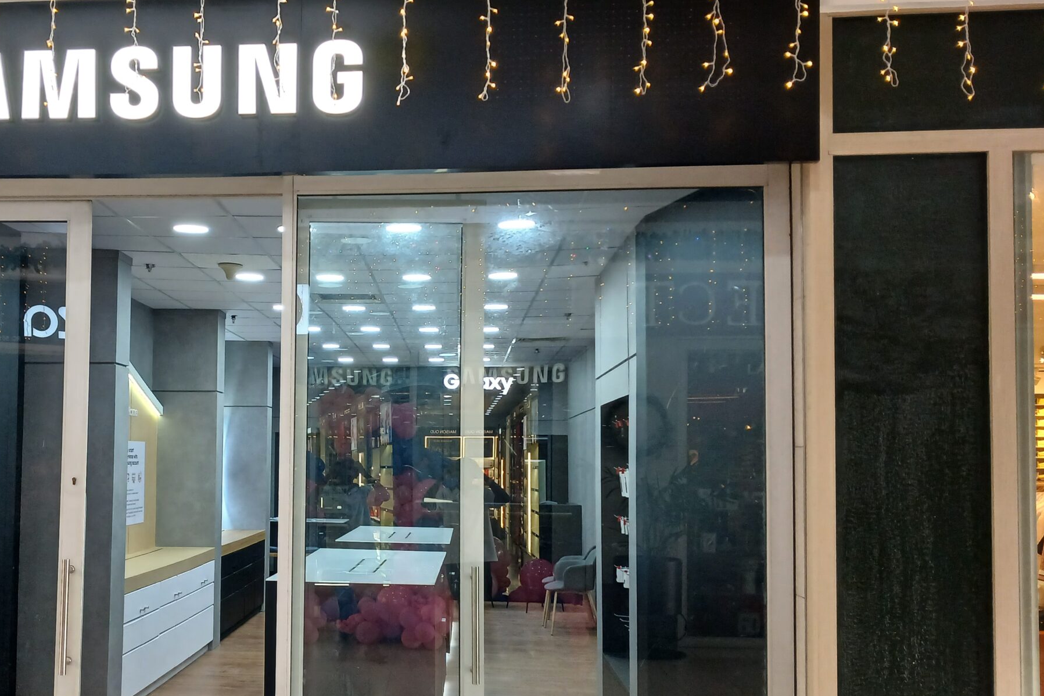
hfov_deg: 47.3
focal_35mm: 40
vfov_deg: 33.3
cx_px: 307
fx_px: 1160
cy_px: 407
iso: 125
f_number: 1.8
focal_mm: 3.98
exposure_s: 1/50
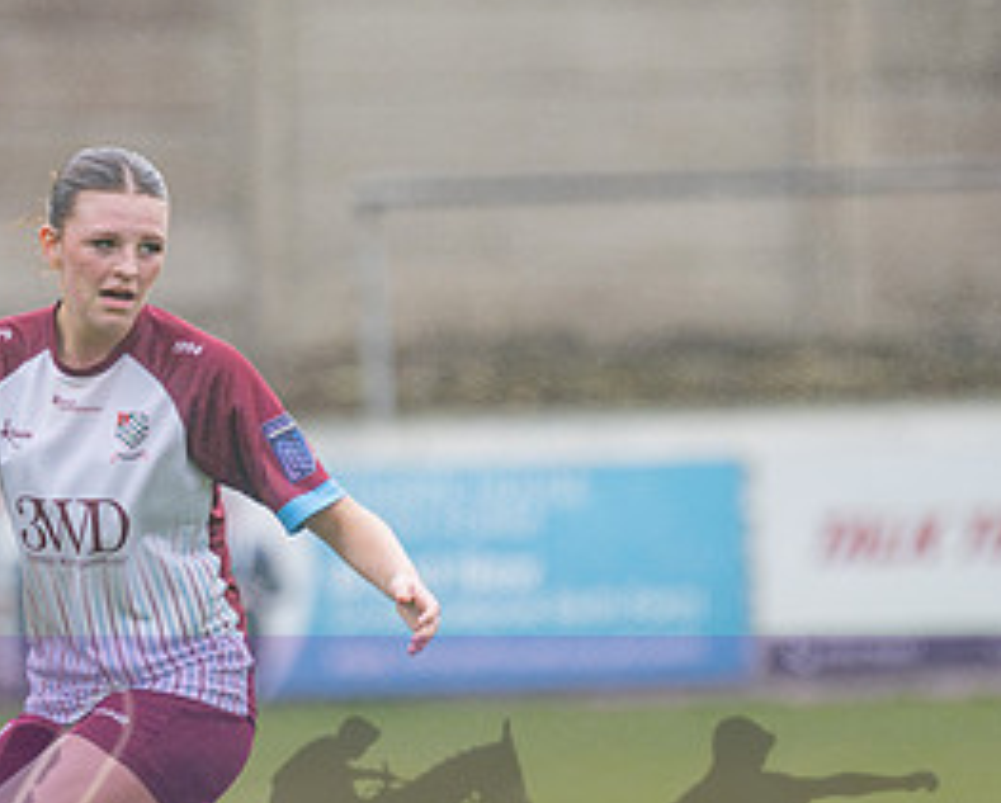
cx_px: -34
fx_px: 35857
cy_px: 528
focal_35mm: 1209
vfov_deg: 1.3
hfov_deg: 1.6
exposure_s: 1/1600
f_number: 2.8
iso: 400
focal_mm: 300
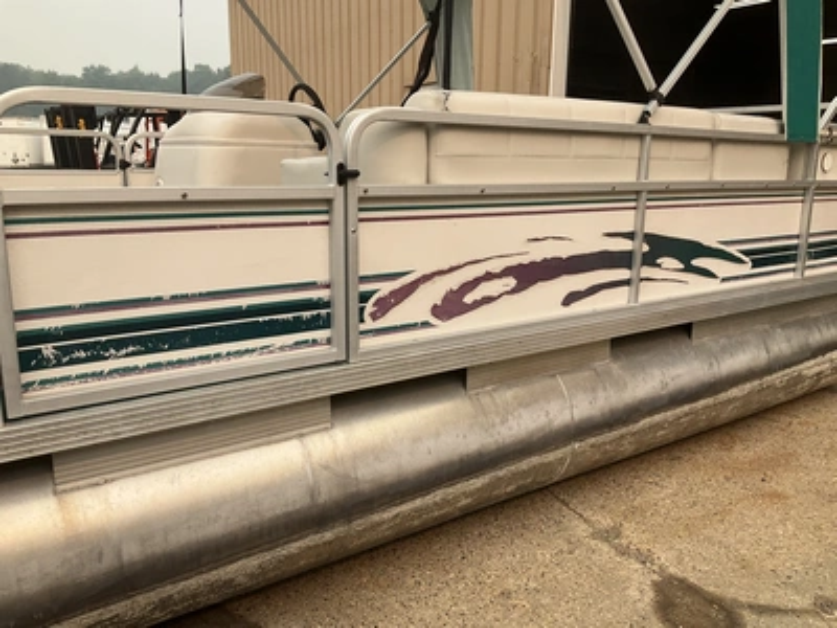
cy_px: 314
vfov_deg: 48.2
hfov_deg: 61.7
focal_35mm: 29
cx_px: 418
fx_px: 701
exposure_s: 1/1195
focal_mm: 3
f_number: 1.8
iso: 25
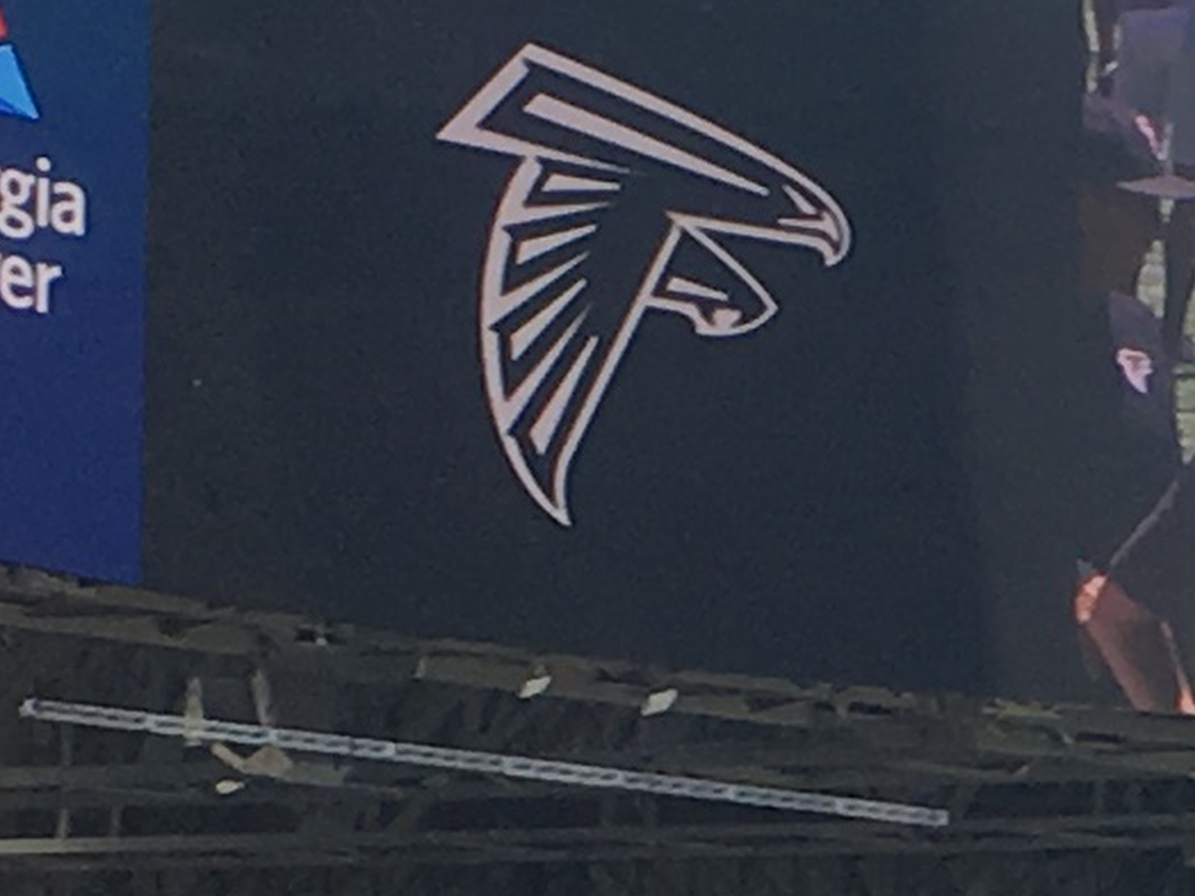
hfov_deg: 8.8
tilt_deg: +3.4
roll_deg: -0.5
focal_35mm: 223
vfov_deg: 6.6
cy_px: 1288
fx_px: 7698
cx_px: 1514
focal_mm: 4.15
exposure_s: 1/248
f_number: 2.2
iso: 25
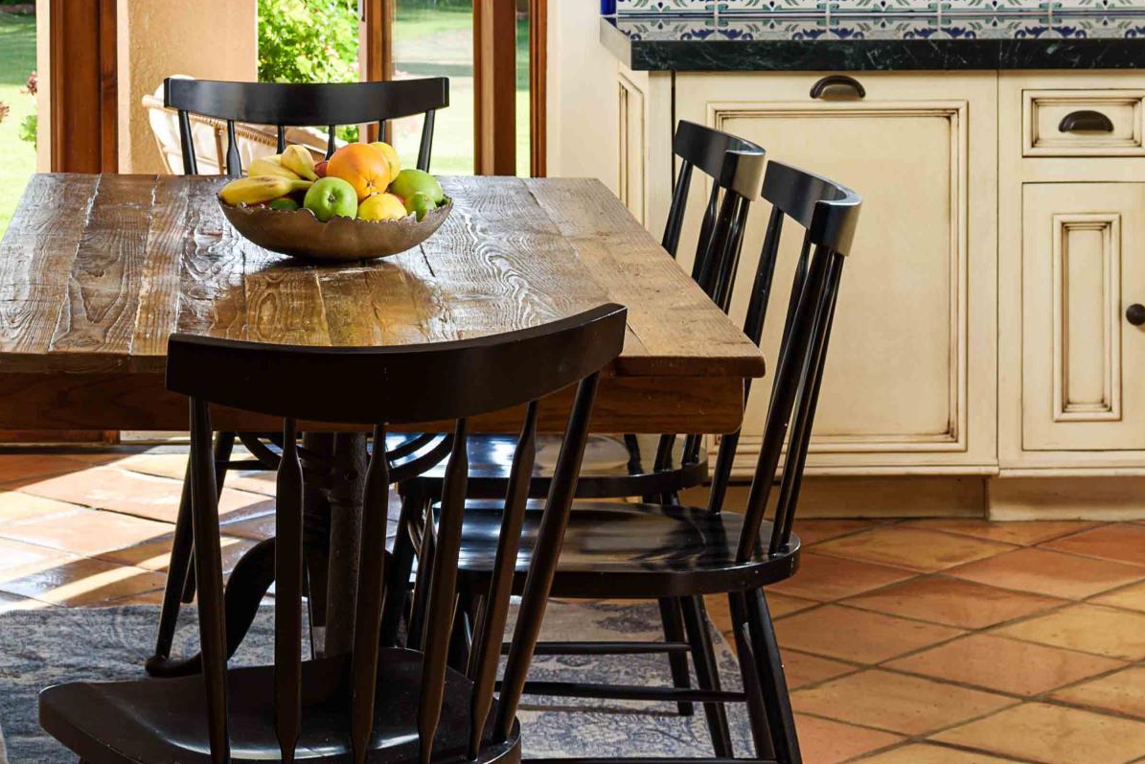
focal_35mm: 113
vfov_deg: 11.9
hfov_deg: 18.0
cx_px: 268
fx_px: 3594
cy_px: -81
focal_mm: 45
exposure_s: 1/80
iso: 250
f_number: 9.5
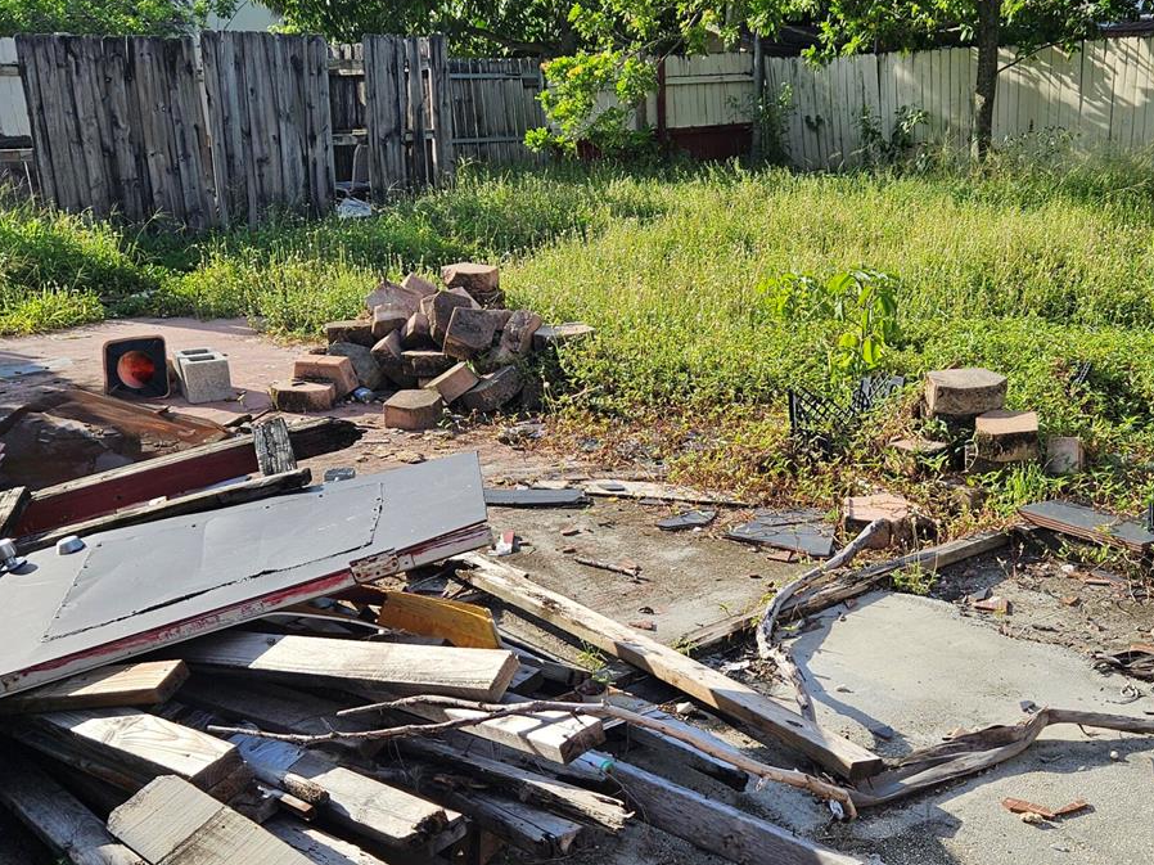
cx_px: 740
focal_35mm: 41
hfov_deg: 45.3
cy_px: 485
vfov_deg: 35.1
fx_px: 1366
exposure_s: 1/1293
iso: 25
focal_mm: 5.4
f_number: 1.8
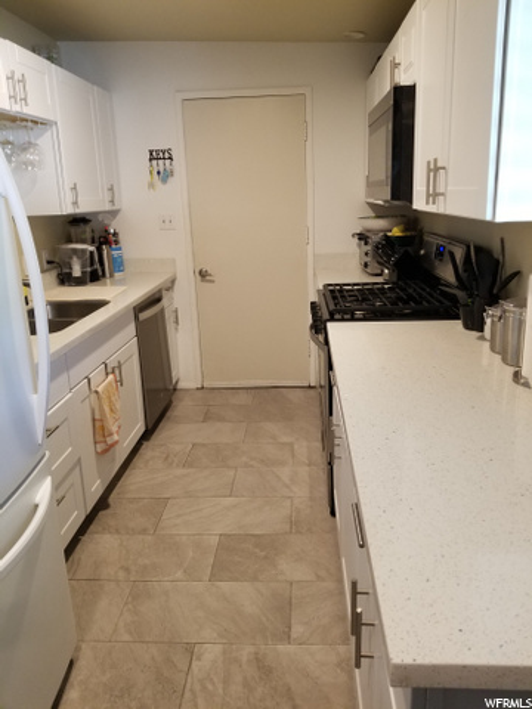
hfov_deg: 53.1
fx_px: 533
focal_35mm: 26
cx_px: 266
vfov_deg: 67.3
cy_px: 354
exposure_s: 1/30
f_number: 1.7
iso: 200
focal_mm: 4.25
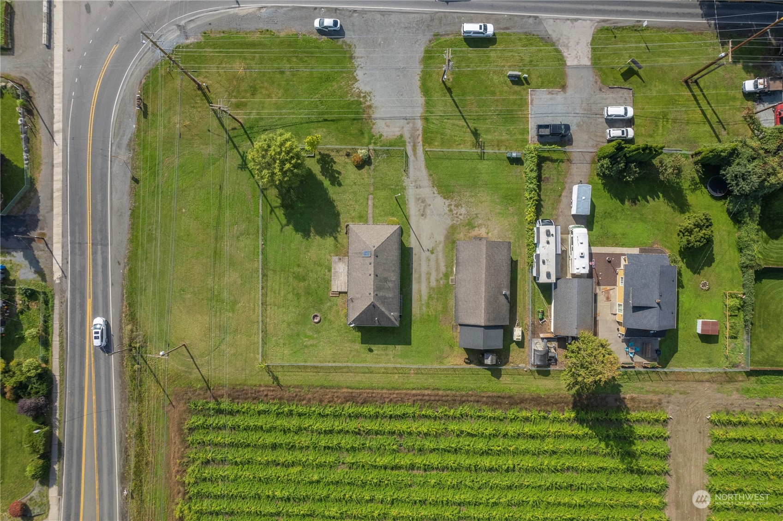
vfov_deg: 57.2
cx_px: 392
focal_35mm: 22
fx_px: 478
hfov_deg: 78.6
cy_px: 260
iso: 100
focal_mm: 8.38
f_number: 2.8
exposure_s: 1/400
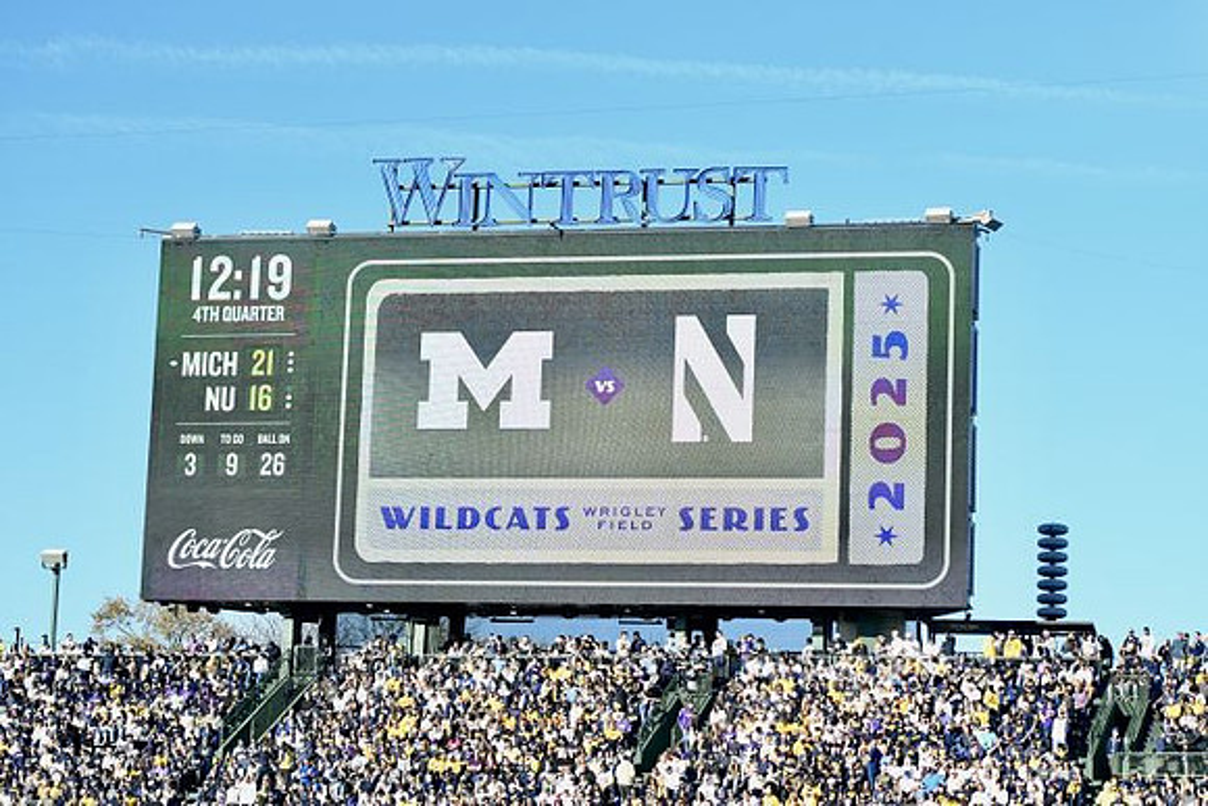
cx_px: 604
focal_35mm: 98
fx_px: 3289
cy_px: 403
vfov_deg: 14.0
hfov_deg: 20.8
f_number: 2.8
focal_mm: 82
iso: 640
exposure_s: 1/4000
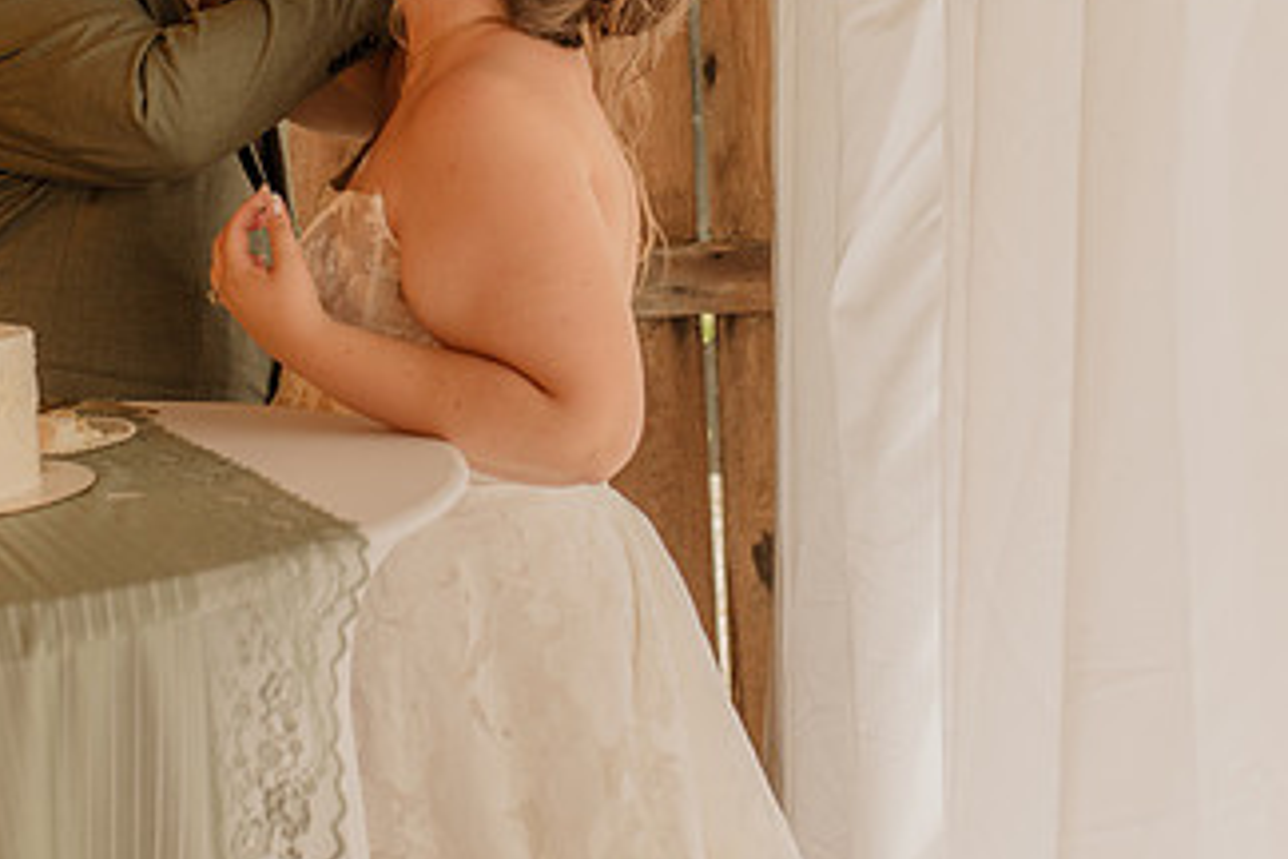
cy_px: 121
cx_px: 456
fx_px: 2504
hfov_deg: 28.7
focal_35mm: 70
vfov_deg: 19.2
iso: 640
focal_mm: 35
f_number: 2.5
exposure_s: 1/200
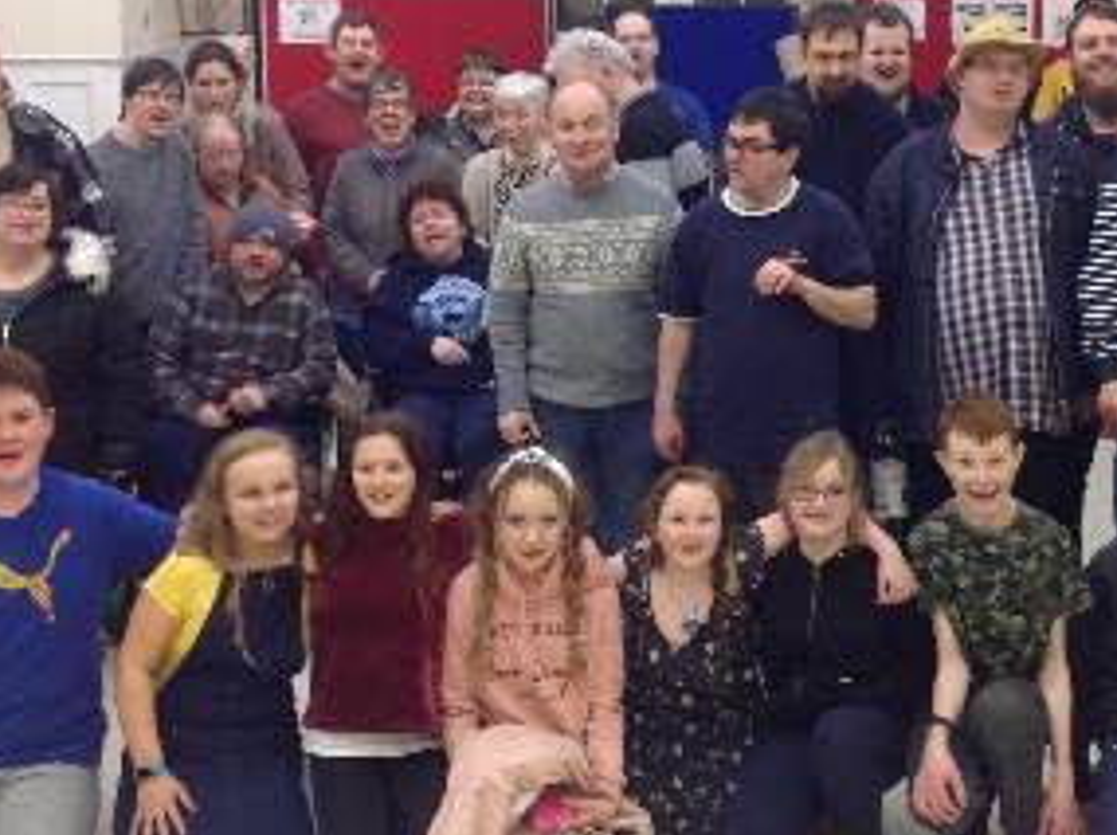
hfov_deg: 27.7
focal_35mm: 70
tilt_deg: -10.8
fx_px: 2256
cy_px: 294
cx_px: 702
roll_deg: +0.9
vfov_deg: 20.9
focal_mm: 4.28
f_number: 2.4
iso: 50
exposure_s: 1/17
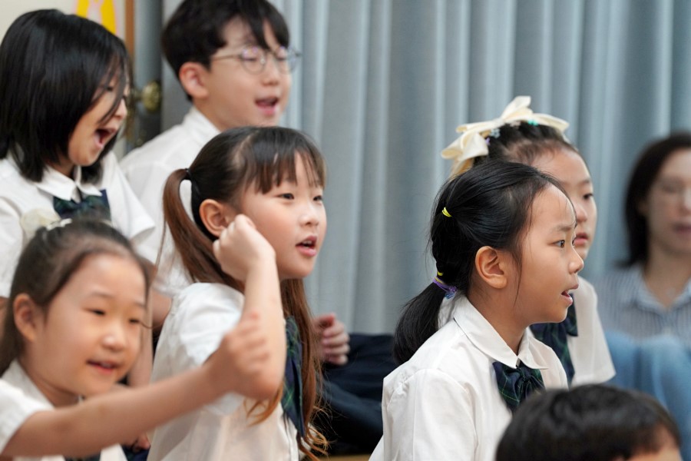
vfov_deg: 6.9
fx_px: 3839
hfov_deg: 10.3
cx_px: 346
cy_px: 230
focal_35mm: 200
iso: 2000
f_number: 4
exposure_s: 1/250
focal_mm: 200
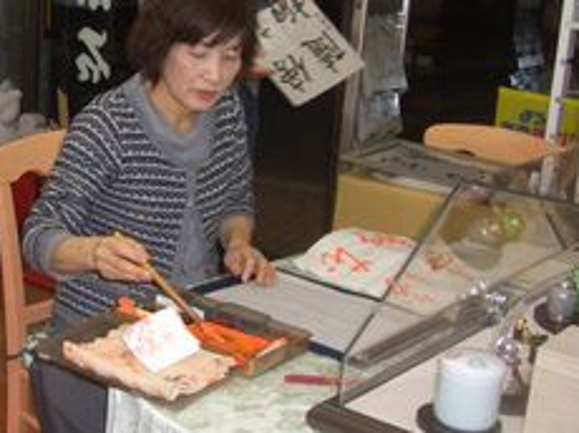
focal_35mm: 61
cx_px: 103
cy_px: 189
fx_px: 1019
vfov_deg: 24.0
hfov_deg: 30.8
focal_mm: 5.8
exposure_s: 1/60
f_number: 2.6
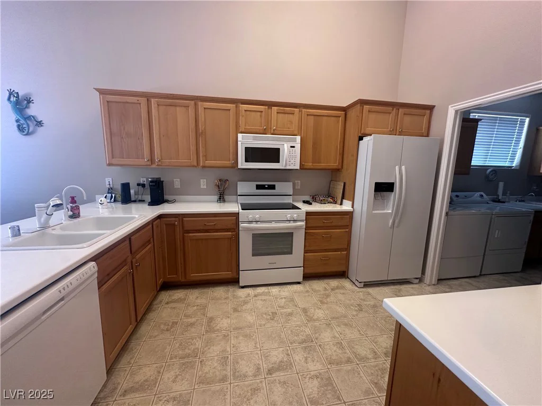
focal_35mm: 14
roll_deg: -1.3
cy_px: 203
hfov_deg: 102.1
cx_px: 271
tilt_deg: -10.0
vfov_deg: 85.7
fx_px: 219
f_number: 2.2
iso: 200
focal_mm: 2.22
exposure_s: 1/60
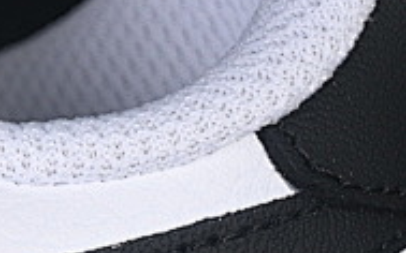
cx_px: -743
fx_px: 4823
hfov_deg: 4.6
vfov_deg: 3.0
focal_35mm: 436
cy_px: 538
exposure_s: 1/80
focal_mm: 50
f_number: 7.1
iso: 160
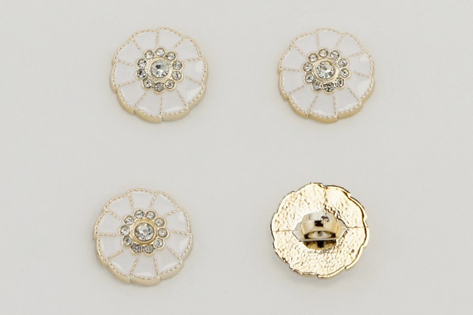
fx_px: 1084
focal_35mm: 82
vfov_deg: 16.6
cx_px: 236
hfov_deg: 24.6
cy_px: 158
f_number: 9
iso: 200
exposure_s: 1/320
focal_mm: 55
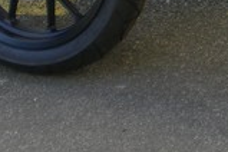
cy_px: -119
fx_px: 1165
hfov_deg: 10.9
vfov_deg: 7.3
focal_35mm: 184
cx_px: 295
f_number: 3.5
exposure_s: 1/108
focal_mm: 7.4
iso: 50
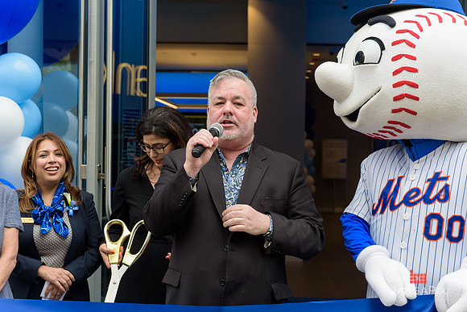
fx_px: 908
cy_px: 156
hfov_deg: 28.8
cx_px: 234
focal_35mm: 70
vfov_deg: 19.5
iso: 200
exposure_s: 1/250
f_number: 5
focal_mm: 70
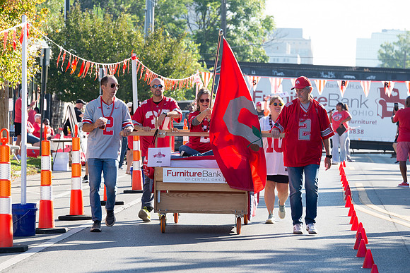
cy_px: 136
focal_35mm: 172
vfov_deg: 8.0
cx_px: 192
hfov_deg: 11.9
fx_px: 1960
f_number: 7.1
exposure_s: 1/250
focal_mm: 155
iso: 200
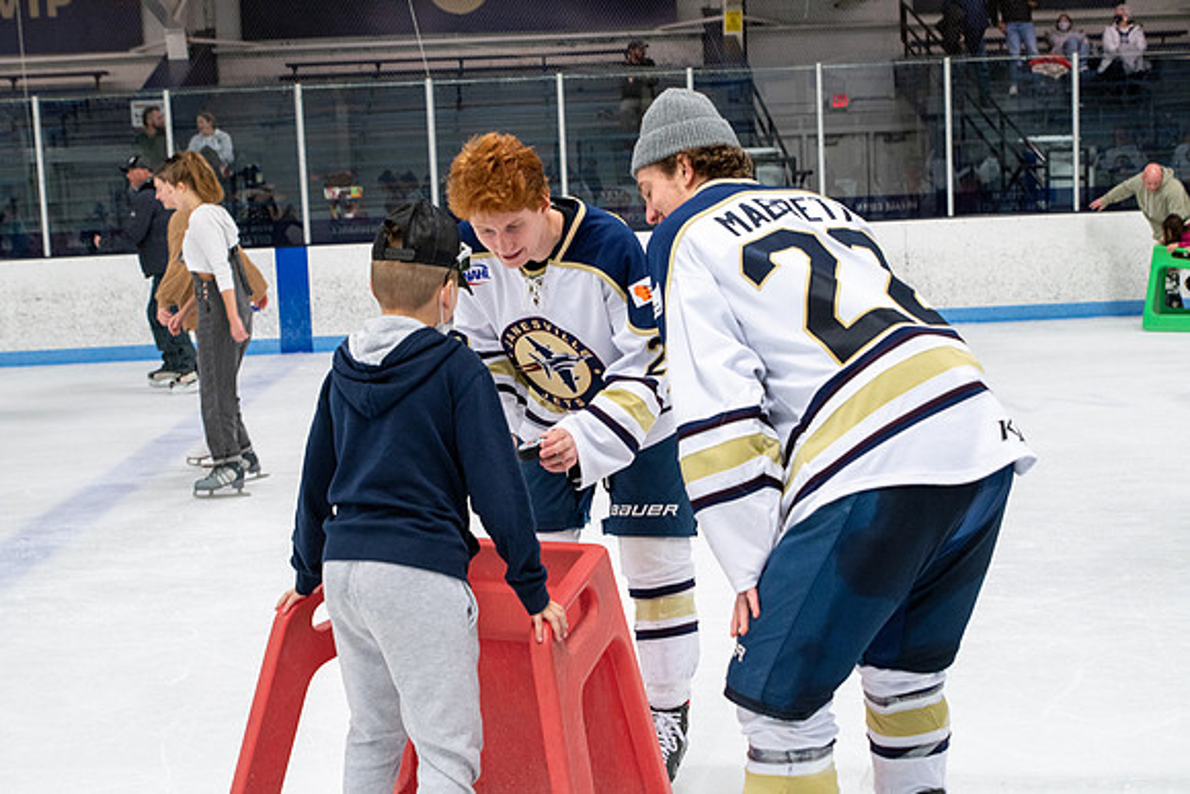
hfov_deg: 37.8
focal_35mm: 52
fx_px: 1736
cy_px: 397
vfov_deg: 25.8
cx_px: 595
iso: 320
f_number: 4
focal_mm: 35
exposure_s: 1/250
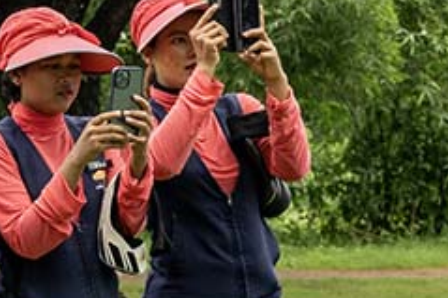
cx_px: 321
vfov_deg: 4.9
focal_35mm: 281
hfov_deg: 7.3
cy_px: 232
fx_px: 3494
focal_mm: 70
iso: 360
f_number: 8
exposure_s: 1/400
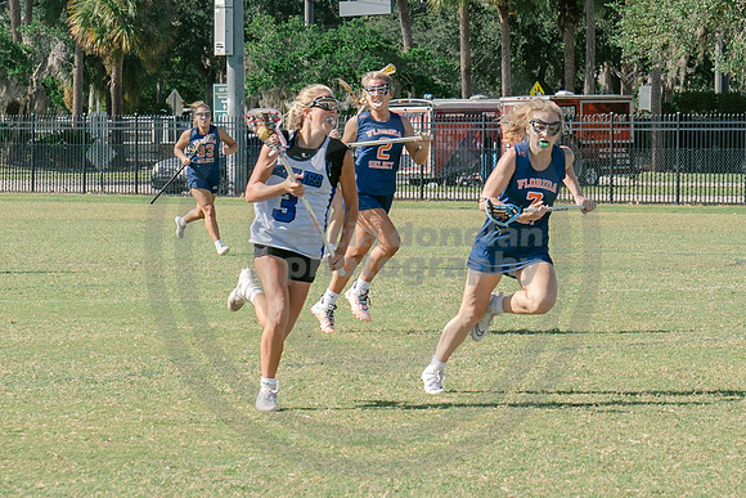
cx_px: 592
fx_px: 4600
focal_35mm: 222
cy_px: 272
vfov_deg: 6.2
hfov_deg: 9.3
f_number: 5.6
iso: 250
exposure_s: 1/1000
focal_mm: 70
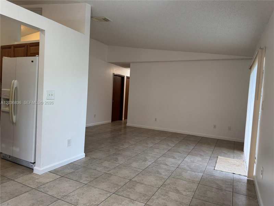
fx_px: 190
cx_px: 137
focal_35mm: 24
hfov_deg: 71.6
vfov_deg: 56.8
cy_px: 103
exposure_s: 1/120
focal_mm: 6.76
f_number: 1.78
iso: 200
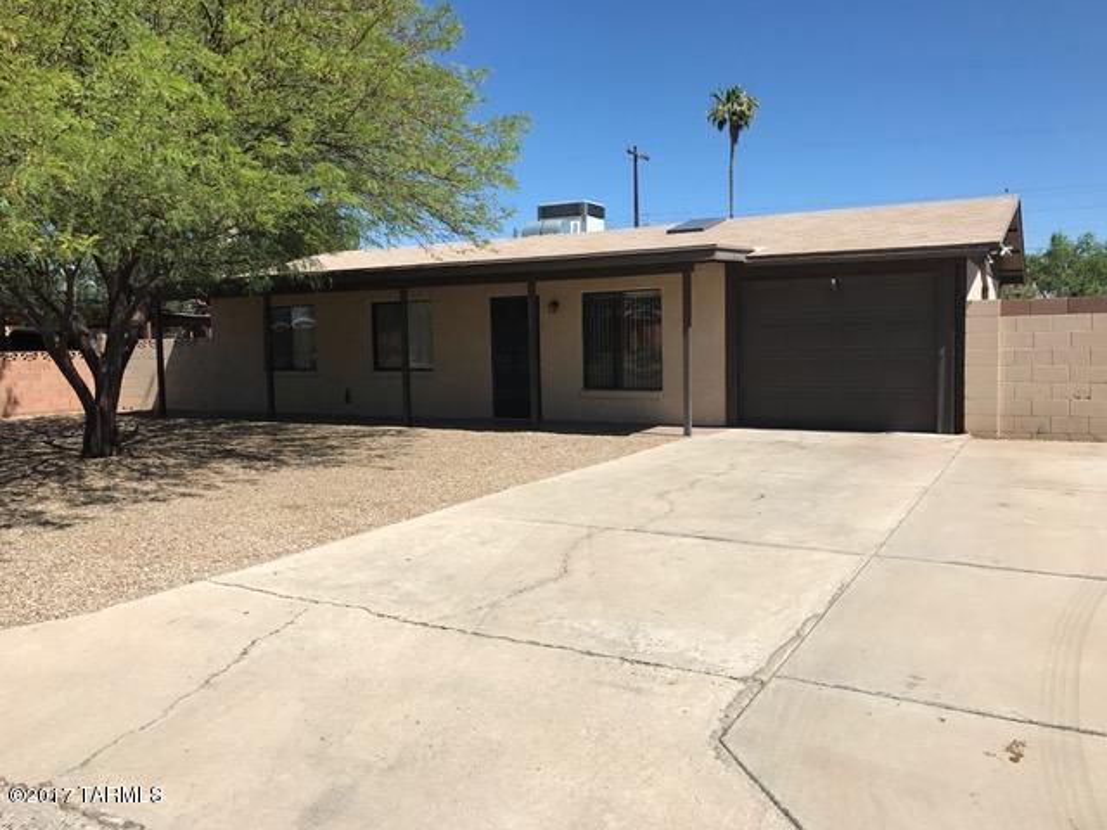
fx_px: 895
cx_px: 554
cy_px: 415
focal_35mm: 28
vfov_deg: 49.7
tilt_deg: -5.3
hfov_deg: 63.4
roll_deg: +0.7
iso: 20
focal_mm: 3.99
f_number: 1.8
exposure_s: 1/3195
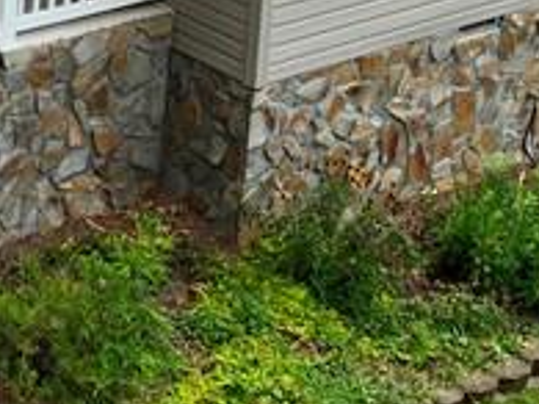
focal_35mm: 126
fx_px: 1961
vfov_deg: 11.3
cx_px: -271
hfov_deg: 14.6
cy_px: -209
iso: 200
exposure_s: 1/320
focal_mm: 12.3
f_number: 2.8
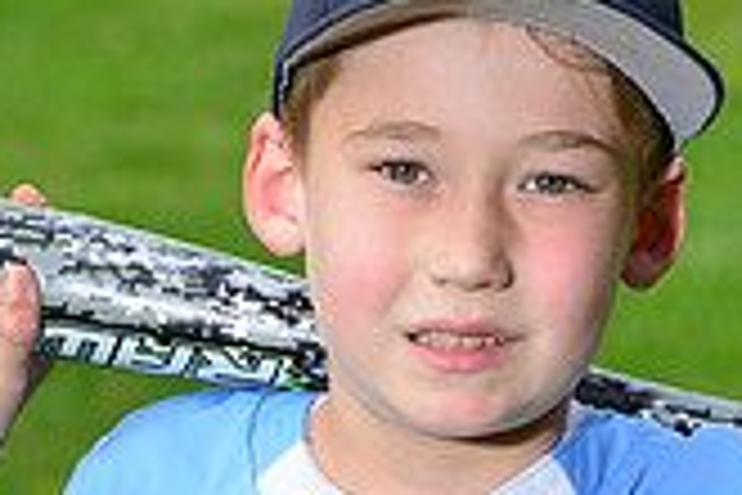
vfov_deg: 2.7
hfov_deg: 4.0
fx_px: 10531
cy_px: 578
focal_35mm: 511
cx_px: 490
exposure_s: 1/200
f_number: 10
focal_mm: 145
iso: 200
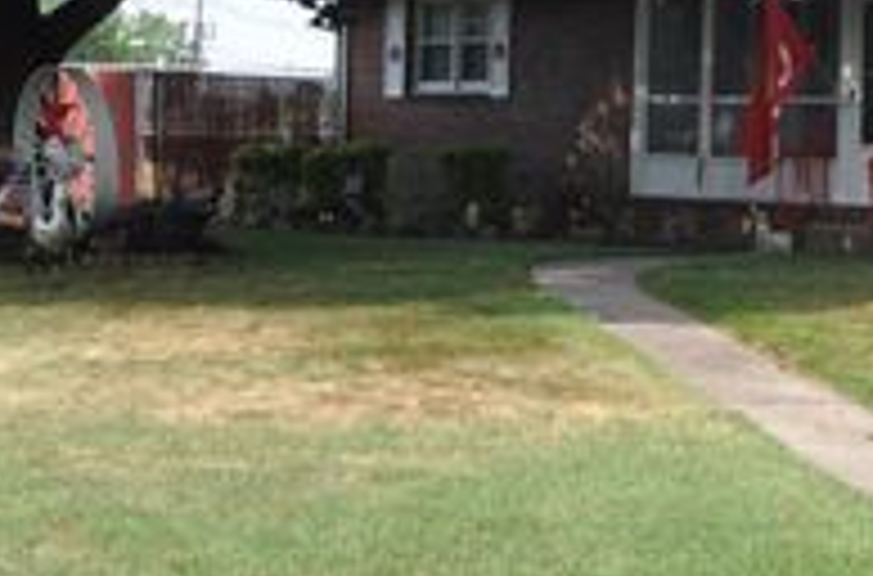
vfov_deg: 14.5
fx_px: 2248
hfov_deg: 20.3
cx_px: 1112
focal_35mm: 93
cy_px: 110
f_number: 6.7
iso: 200
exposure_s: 1/180
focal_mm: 24
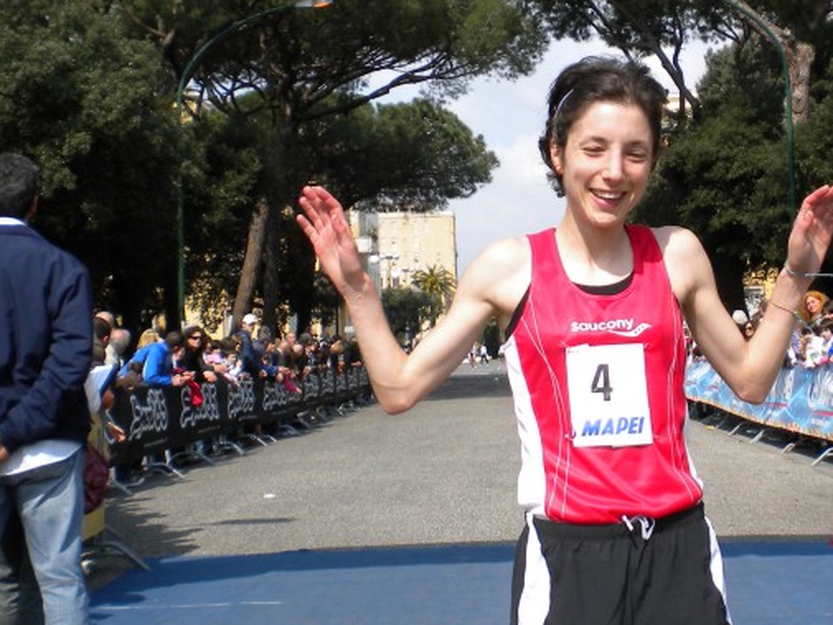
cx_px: 574
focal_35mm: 71
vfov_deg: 20.7
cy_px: 287
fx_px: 1709
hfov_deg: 27.2
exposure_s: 1/561
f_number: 4.6
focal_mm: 6.3
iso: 80
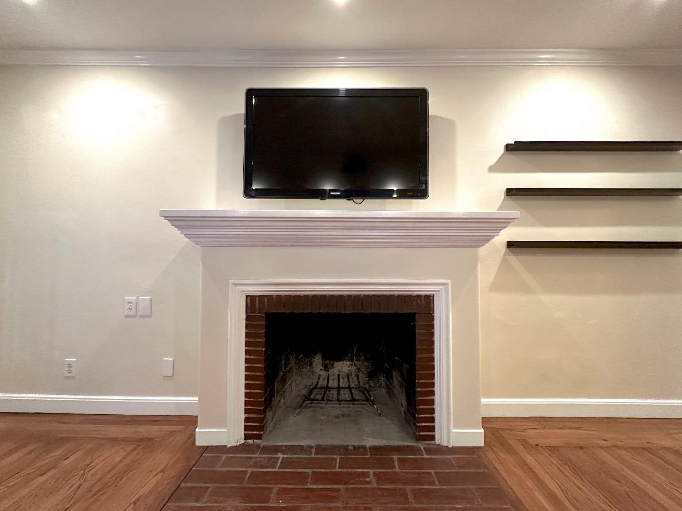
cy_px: 256
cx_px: 341
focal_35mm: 14
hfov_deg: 102.1
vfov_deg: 85.7
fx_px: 276
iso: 500
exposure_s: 1/60
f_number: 2.2
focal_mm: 2.22
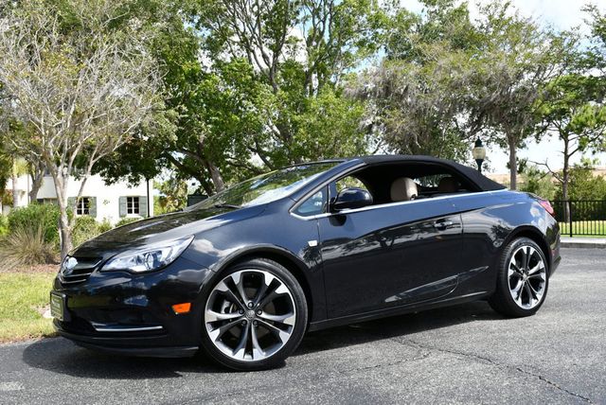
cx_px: 303
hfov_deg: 53.1
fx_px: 607
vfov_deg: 36.9
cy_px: 202
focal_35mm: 36
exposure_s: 1/250
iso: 200
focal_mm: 18
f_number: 7.1
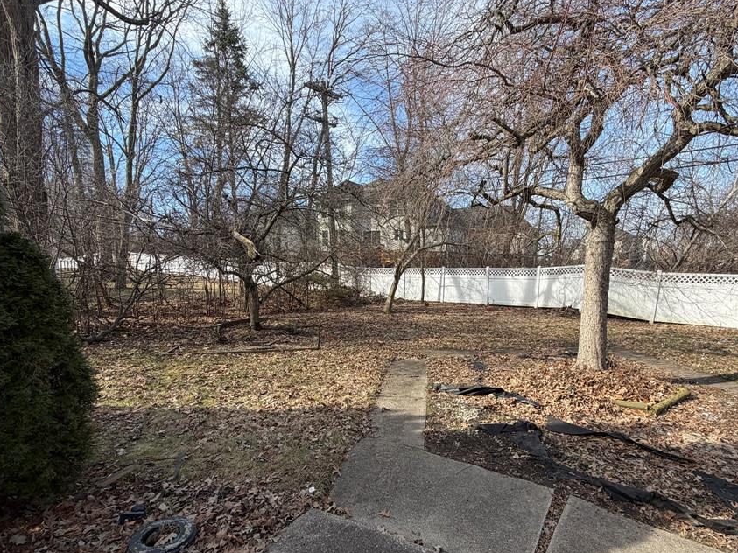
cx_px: 412
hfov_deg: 90.6
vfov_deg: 74.1
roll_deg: -1.5
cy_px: 326
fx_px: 362
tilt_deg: -9.2
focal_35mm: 17
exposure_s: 1/502
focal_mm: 2.22
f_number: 2.2
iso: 50
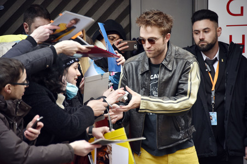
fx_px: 1714
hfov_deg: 8.2
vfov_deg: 5.5
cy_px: 82
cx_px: 124
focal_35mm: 250
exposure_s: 1/125
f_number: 5.6
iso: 400
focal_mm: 250
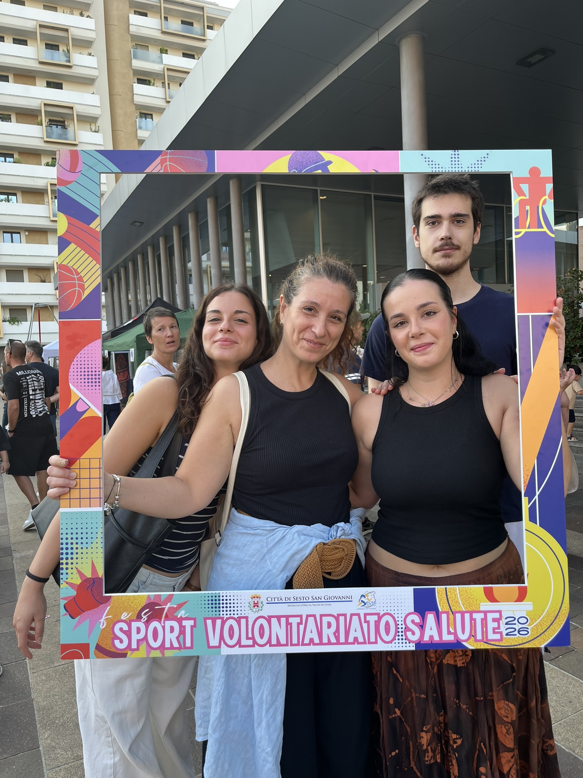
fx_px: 584
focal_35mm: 26
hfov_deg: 53.1
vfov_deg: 67.3
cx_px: 292
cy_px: 389
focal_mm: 5.1
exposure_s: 1/175
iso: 40
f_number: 1.6
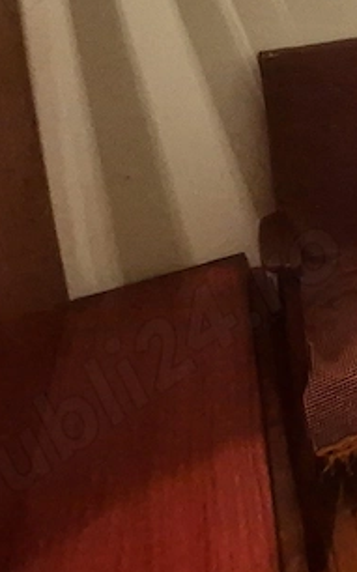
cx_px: 794
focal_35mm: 45
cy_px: -67
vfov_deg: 36.9
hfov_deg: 16.6
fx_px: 701
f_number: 2.2
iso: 1000
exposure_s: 1/50
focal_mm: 1.74
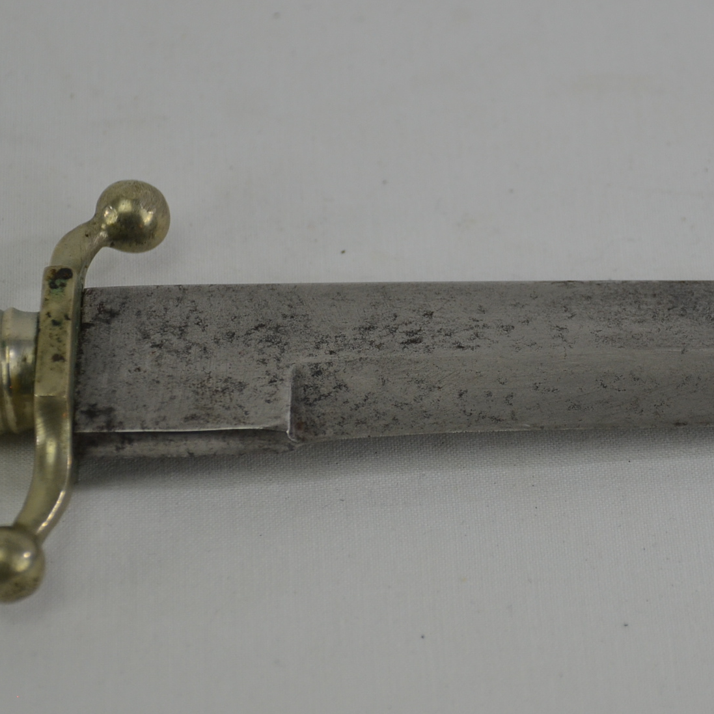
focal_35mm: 200
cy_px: 366
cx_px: 555
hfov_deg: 8.7
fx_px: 4667
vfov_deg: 8.7
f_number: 5.3
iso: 400
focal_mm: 70
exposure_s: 1/250
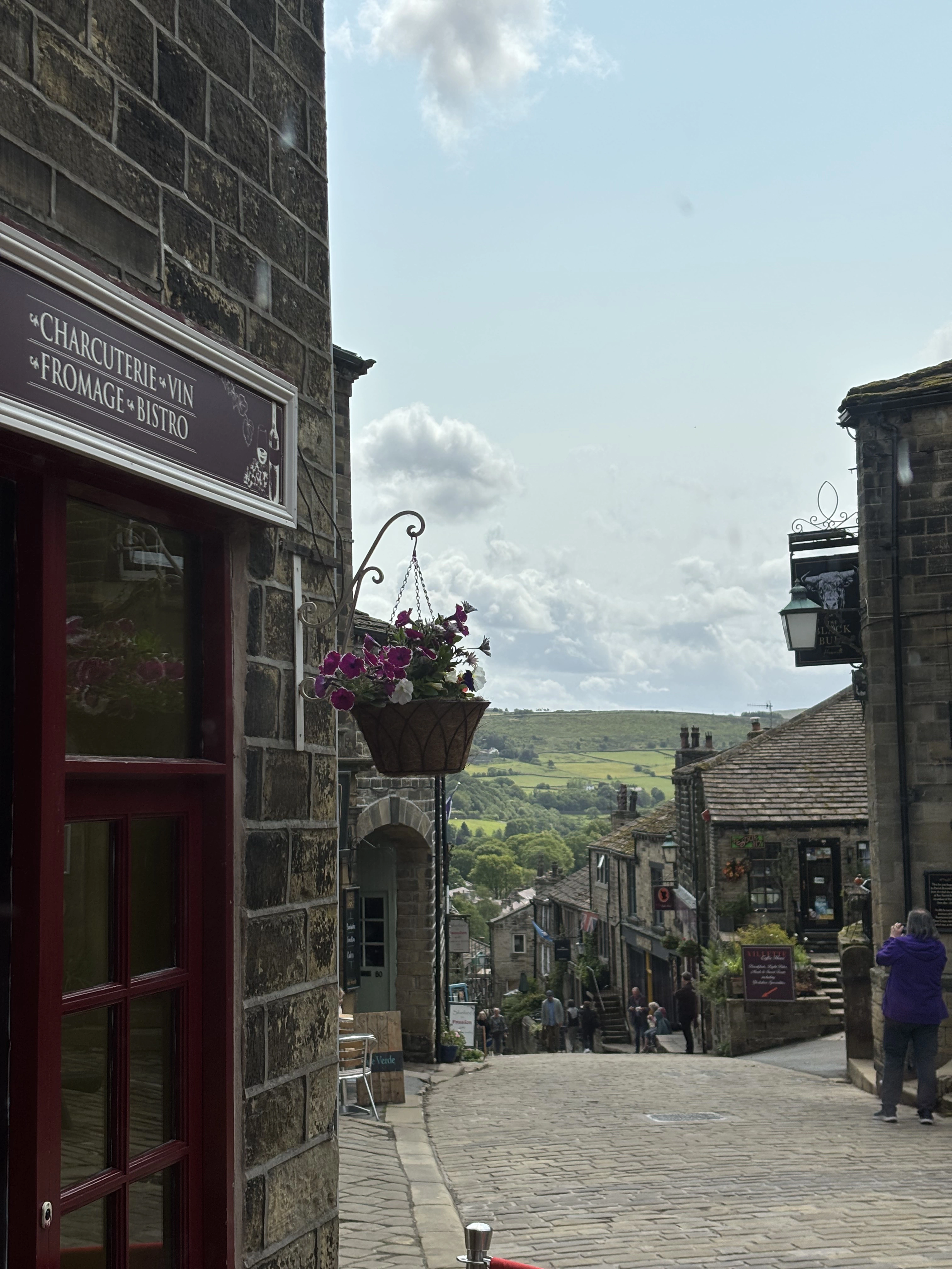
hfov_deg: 28.0
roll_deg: +1.0
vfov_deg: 36.8
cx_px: 476
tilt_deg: +4.9
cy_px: 634
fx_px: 1907
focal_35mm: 52
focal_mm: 5.96
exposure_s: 1/5076
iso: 32
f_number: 1.6
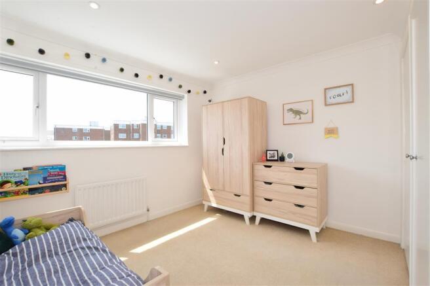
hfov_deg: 100.4
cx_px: 215
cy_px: 143
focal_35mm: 15
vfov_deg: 77.3
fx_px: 179
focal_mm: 10
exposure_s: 1/25
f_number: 16
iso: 400
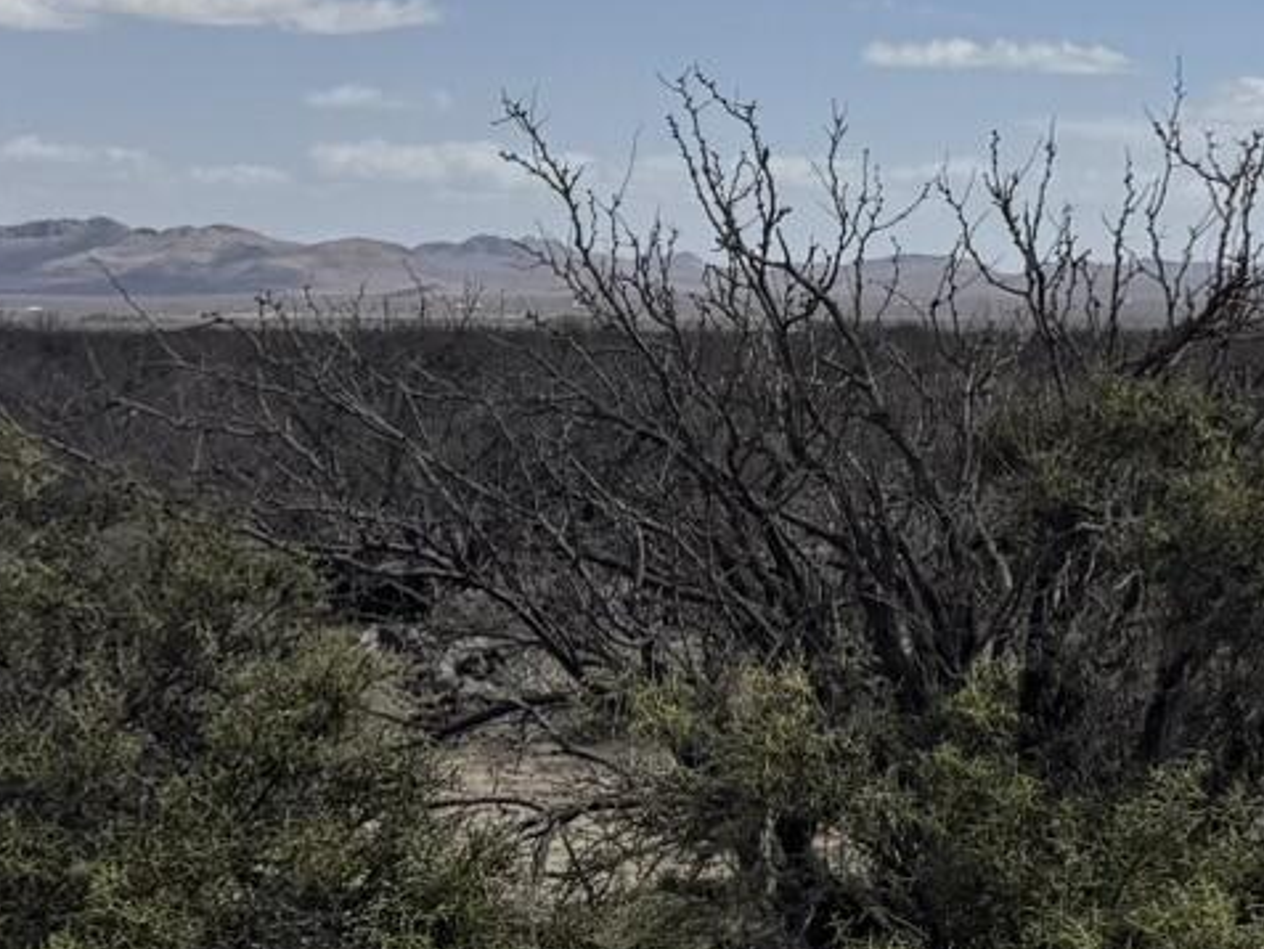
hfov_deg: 16.8
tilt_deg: +2.7
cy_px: 56
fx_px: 3762
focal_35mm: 103
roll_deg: +0.0
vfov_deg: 14.2
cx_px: 2035
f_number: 1.78
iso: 80
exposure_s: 1/9009
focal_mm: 6.76
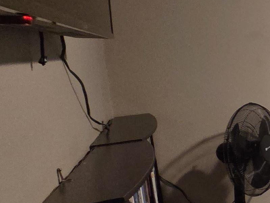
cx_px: 481
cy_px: 93
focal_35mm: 50
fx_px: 390
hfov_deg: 22.5
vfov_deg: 29.1
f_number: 2.2
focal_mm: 2.2
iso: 1000
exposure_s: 1/60
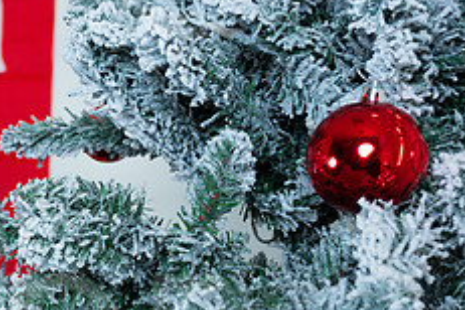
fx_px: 1137
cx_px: -66
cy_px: 331
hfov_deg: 21.7
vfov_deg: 15.2
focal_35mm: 88
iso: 400
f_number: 5
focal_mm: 35
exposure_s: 1/640
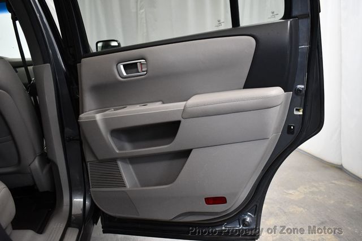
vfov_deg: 42.3
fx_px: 312
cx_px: 181
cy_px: 120
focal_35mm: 31
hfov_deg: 60.3
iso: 2800
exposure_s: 1/125
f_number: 3.8
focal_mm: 21
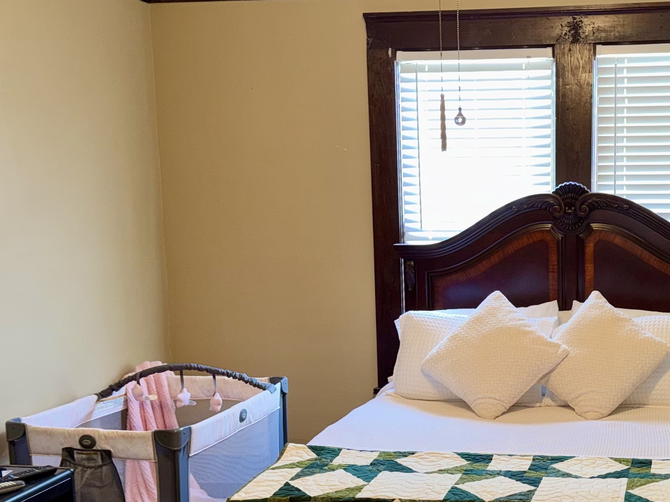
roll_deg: +1.1
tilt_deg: -9.1
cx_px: 537
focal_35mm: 49
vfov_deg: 29.5
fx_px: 948
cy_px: 325
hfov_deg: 37.5
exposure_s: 1/15
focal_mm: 6.76
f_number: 1.78
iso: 100
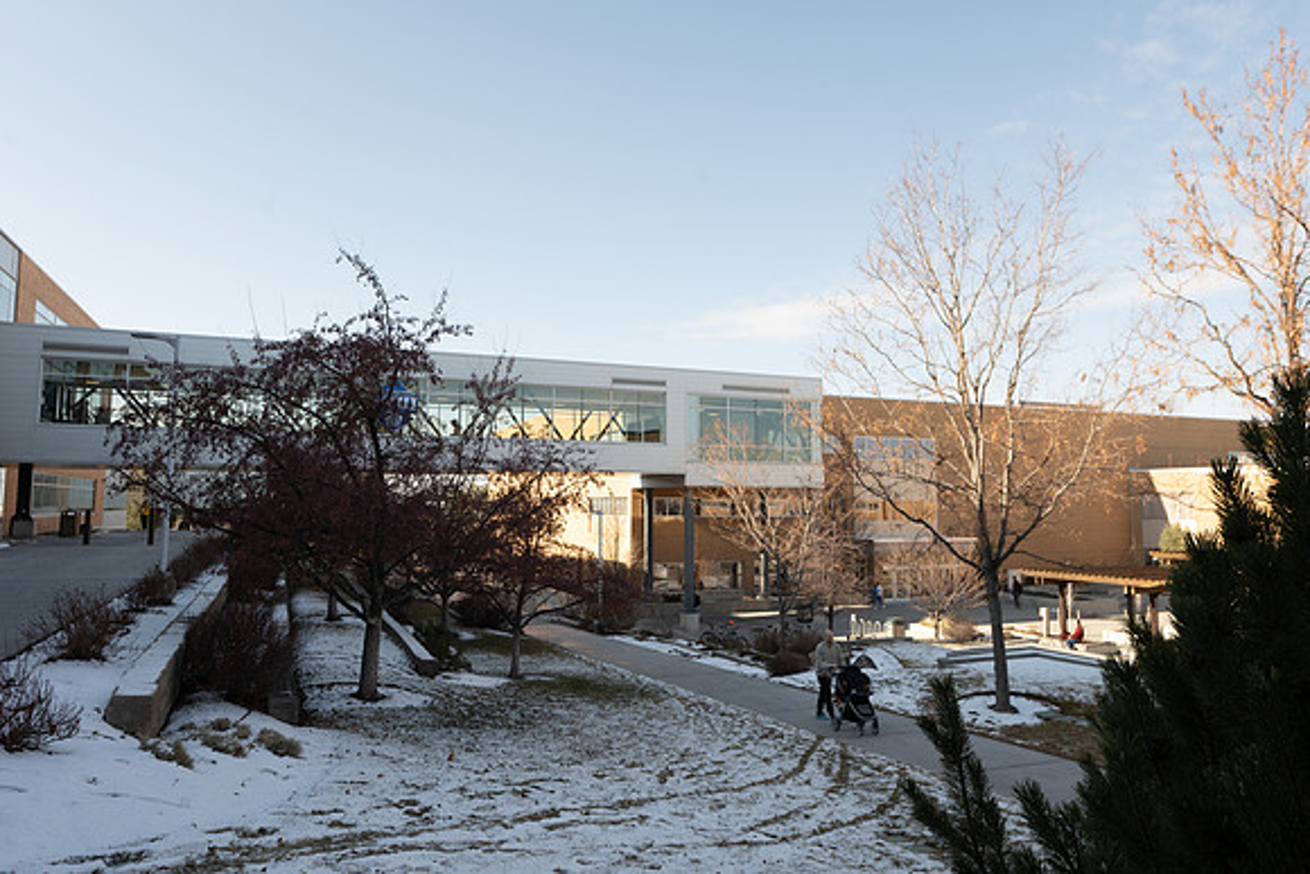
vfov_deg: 53.2
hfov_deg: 73.7
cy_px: 437
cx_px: 655
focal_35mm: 24
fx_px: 873
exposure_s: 1/250
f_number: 6.3
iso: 250
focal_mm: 24
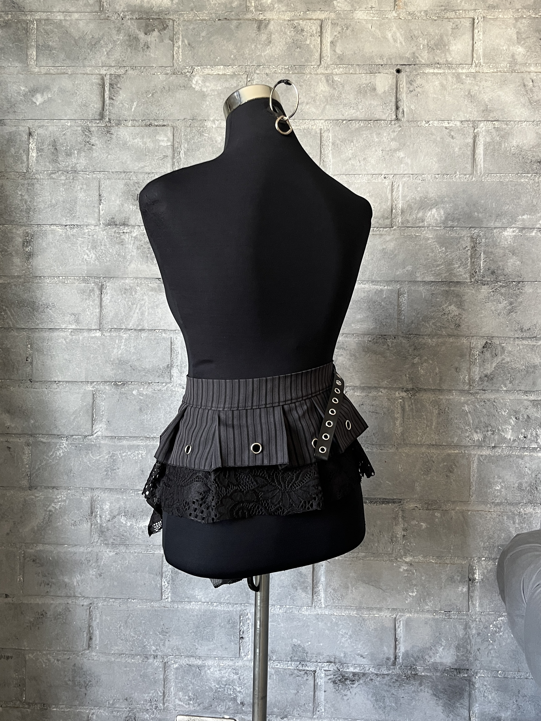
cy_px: 360
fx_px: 542
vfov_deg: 67.3
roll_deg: -0.8
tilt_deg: +0.8
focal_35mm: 26
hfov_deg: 53.1
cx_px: 270
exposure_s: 1/60
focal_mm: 5.1
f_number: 1.6
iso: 160
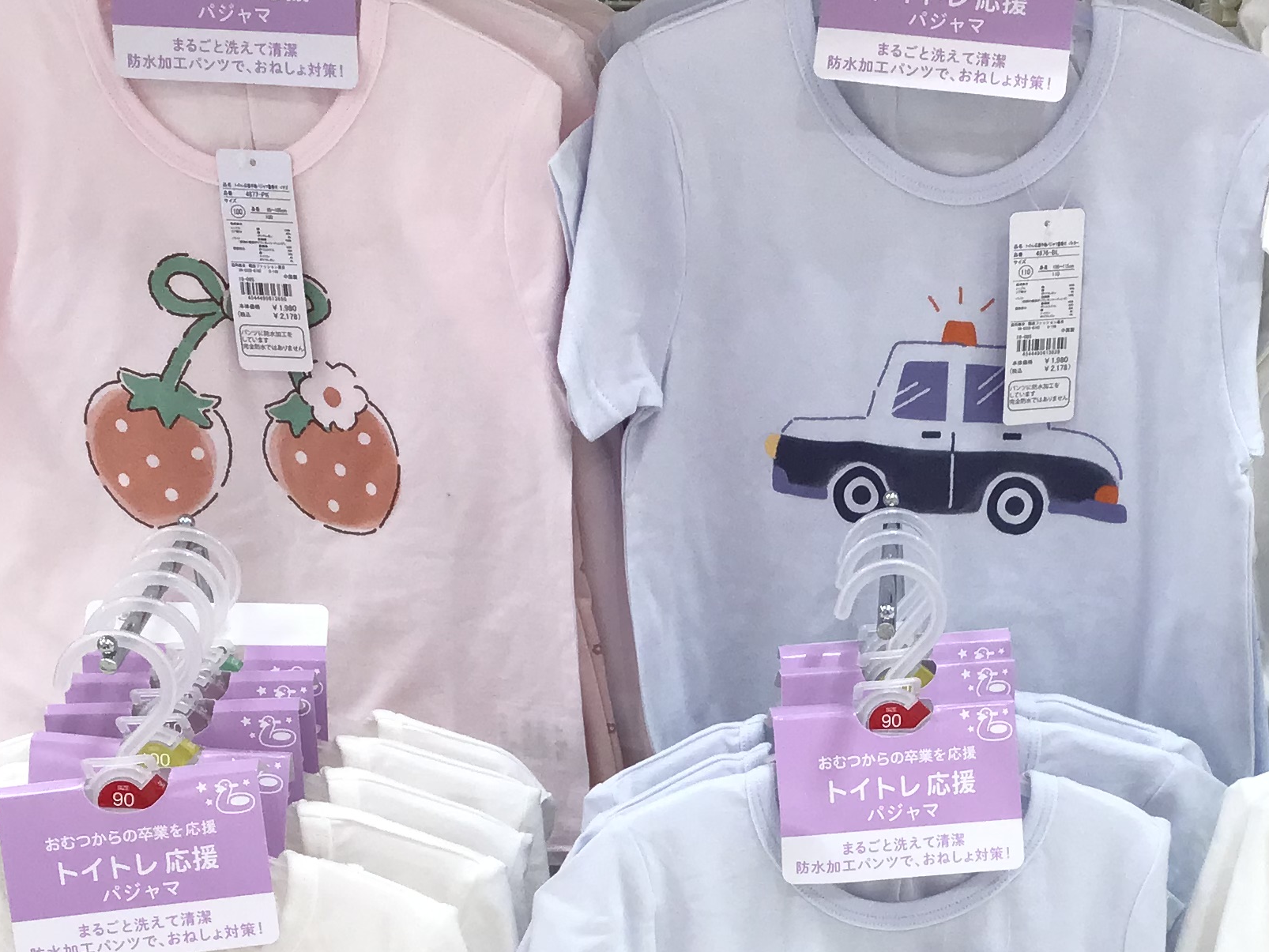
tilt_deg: -27.1
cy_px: 789
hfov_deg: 30.4
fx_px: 2310
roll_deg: -0.7
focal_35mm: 63
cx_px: 888
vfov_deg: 22.9
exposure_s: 1/50
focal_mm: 3.3
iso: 25
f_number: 2.4
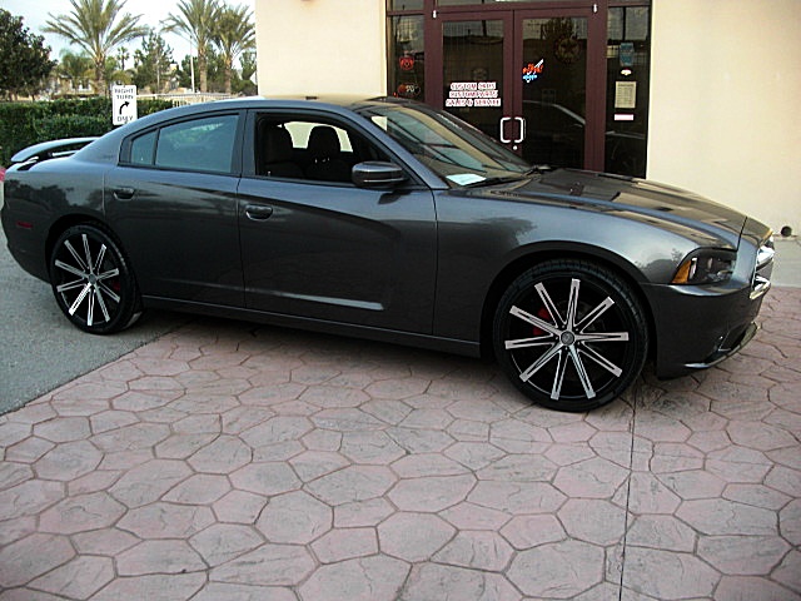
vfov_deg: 39.7
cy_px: 300
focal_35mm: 36
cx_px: 400
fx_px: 833
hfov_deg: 51.4
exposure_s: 1/80
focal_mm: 6.3
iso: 100
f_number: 2.8
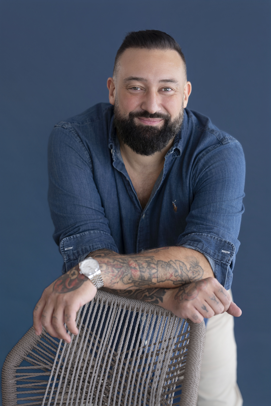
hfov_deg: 16.1
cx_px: 136
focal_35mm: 85
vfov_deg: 23.9
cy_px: 203
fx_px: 960
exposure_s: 1/160
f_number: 2.8
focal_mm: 85
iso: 200
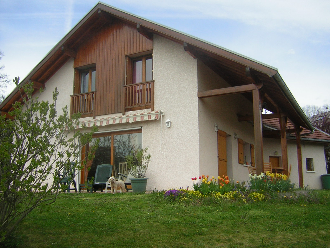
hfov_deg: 51.4
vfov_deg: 39.7
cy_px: 124
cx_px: 165
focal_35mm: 36
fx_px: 343
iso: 50
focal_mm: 4.7
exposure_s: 1/287
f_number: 5.2
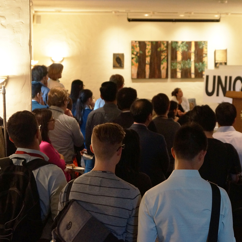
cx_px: 165
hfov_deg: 19.9
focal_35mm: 87
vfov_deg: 20.0
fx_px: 685
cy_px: 121
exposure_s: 1/60
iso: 3200
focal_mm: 45
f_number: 5.6
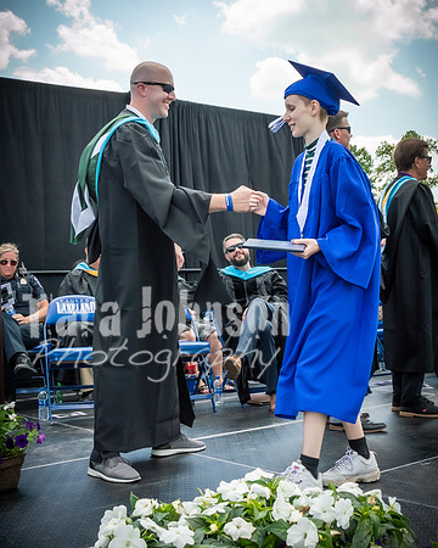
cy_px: 261
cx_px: 219
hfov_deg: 32.9
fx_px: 743
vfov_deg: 40.5
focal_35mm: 46
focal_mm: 17
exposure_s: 1/320
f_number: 7.1
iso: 200
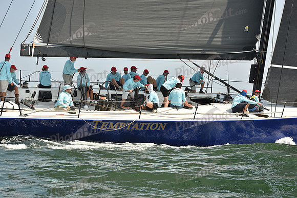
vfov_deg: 15.2
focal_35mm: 90
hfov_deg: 22.6
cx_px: 148
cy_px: 99
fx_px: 743
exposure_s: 1/800
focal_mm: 90
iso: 250
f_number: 8
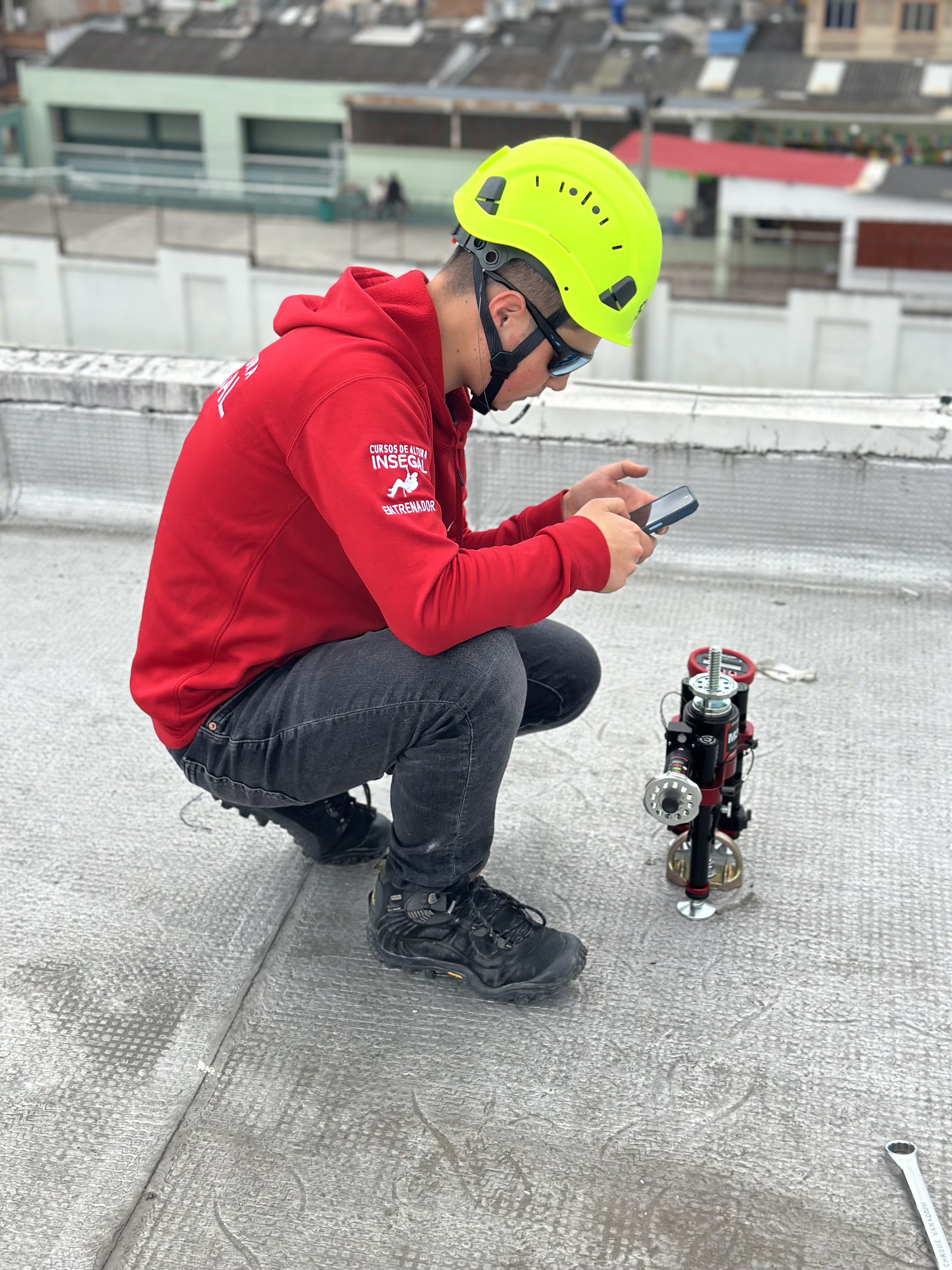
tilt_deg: -25.4
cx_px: 476
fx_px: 1760
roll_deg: +1.0
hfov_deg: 30.3
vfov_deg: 39.7
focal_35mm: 48
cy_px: 635
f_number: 1.78
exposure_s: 1/4785
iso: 100
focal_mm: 6.86
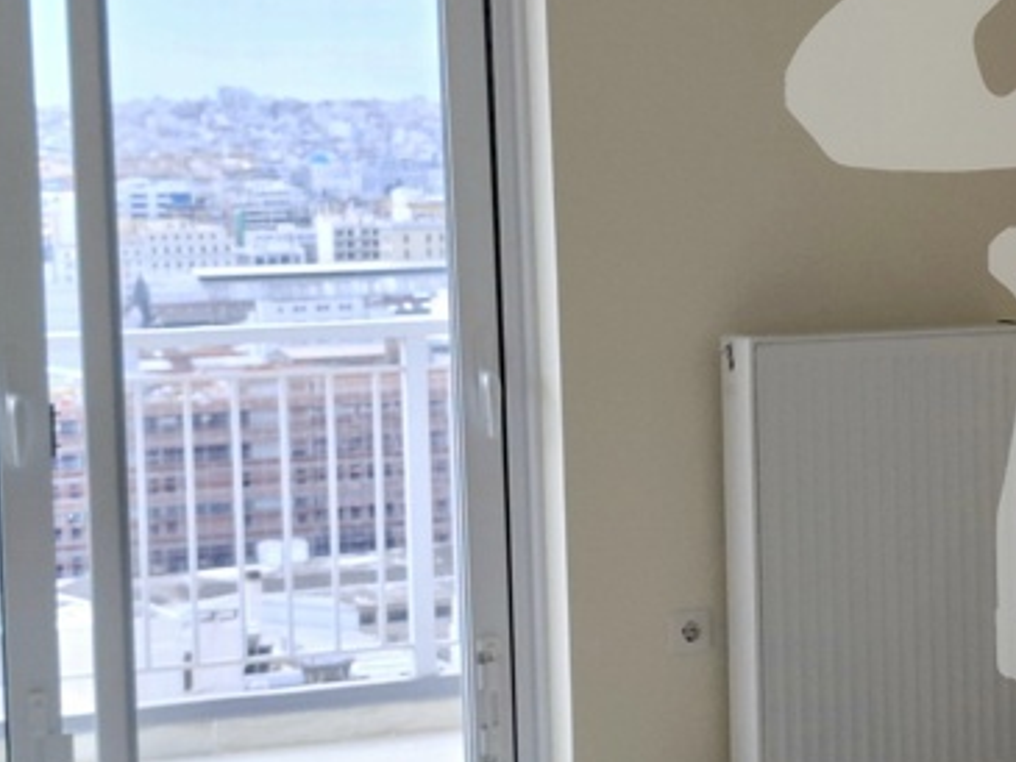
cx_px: 1375
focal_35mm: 121
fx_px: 3553
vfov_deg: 12.3
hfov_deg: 15.4
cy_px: 356
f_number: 1.8
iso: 50
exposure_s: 1/270
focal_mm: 5.54
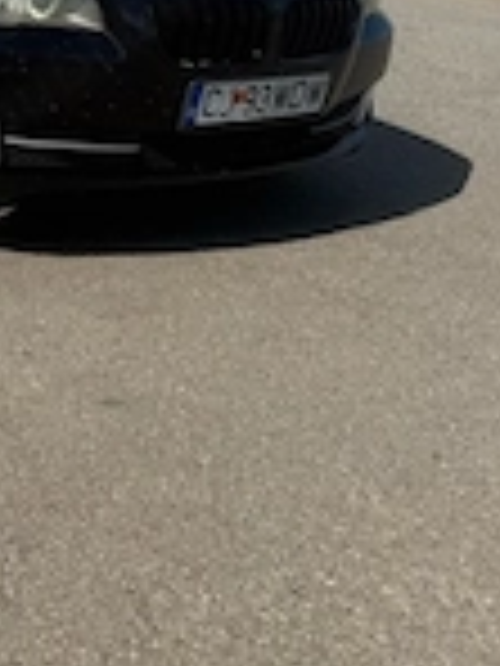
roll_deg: -3.8
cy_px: 90
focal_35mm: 65
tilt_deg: -13.9
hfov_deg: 20.7
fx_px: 1252
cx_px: -140
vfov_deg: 28.8
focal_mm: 6.76
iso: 80
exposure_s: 1/5319
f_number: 1.78
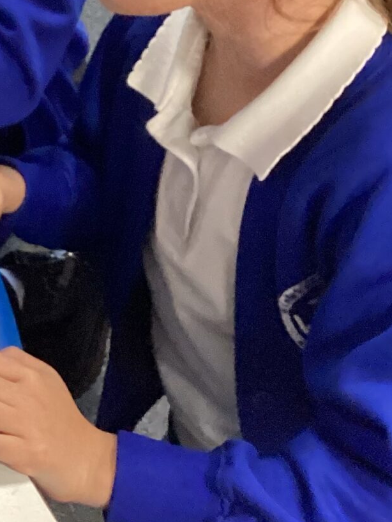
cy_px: 130
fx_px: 1464
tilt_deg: -45.4
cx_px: -206
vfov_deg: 20.1
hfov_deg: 14.2
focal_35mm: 97
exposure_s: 1/60
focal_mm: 3.3
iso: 250
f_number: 2.4
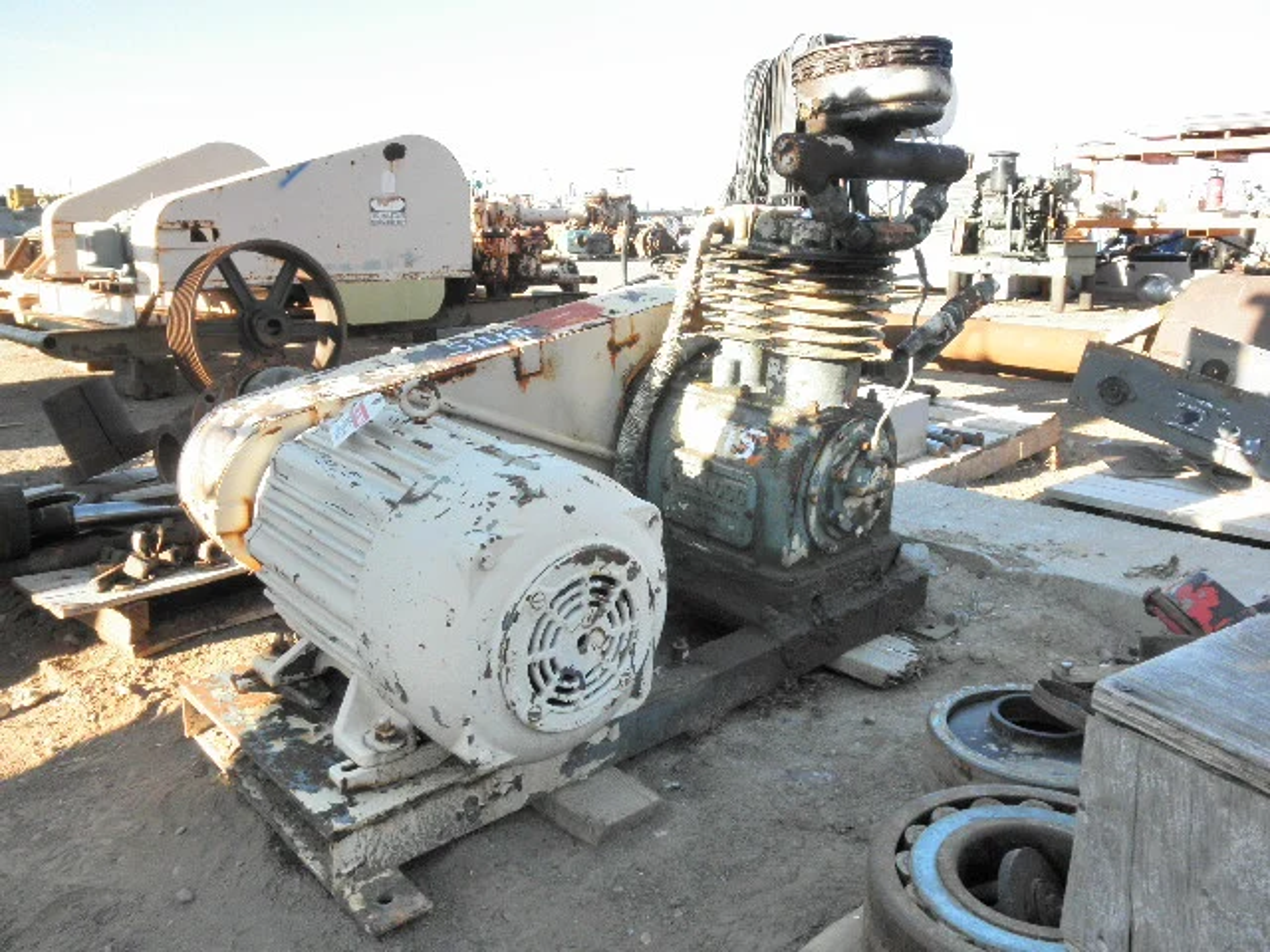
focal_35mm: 28
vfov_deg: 49.7
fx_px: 1027
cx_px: 635
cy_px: 476
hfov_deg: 63.4
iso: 64
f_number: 3
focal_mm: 5
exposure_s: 1/200
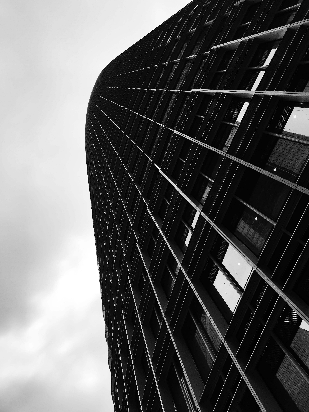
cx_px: 154
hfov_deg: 49.7
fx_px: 333
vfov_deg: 63.4
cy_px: 206
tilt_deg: +67.5
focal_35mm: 28
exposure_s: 1/5988
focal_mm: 3.99
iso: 20
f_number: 1.8
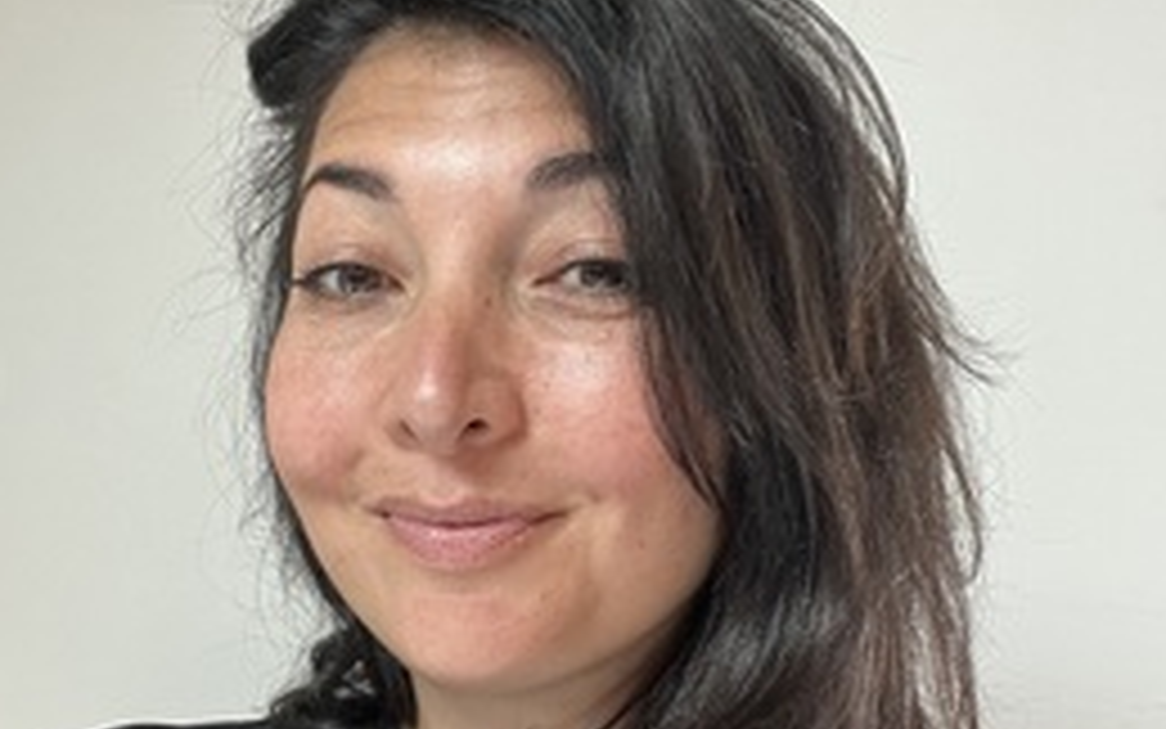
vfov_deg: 29.7
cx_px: 578
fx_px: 1367
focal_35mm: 43
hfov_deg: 46.2
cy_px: 472
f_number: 2.2
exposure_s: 1/50
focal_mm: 2.71
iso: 125
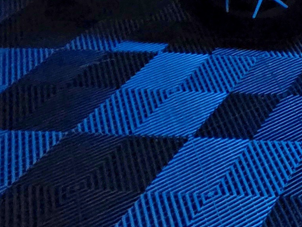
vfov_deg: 15.3
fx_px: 585
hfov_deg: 18.6
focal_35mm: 67
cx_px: 605
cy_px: -281
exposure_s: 1/24
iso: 1600
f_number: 2.2
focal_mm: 2.2
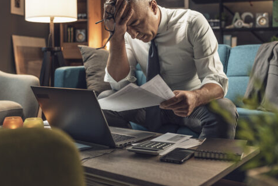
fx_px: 363
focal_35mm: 47
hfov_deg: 41.9
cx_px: 137
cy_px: 62
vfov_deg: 28.5
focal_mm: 35
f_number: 2.5
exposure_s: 1/50
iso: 250
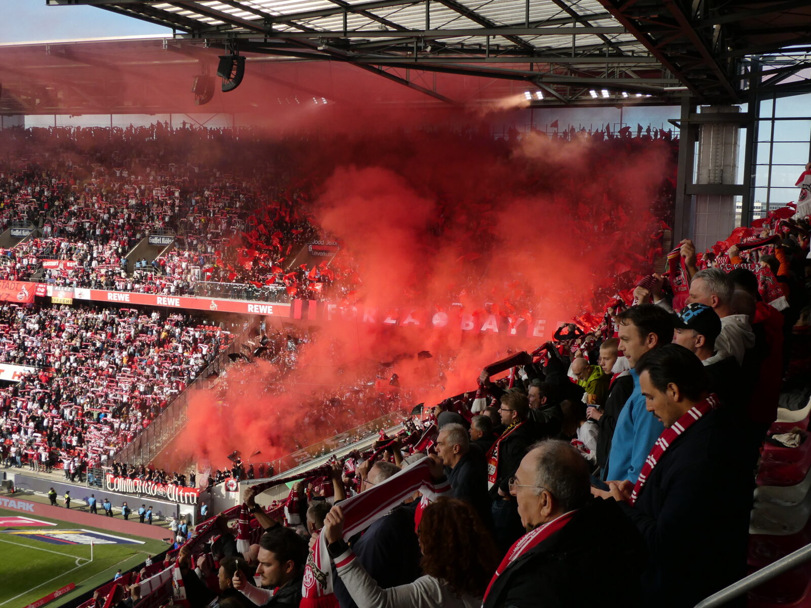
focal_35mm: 37
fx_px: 867
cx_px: 406
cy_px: 304
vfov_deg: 38.7
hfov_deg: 50.1
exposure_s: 1/400
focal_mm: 6.7
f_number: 3.7
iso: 80
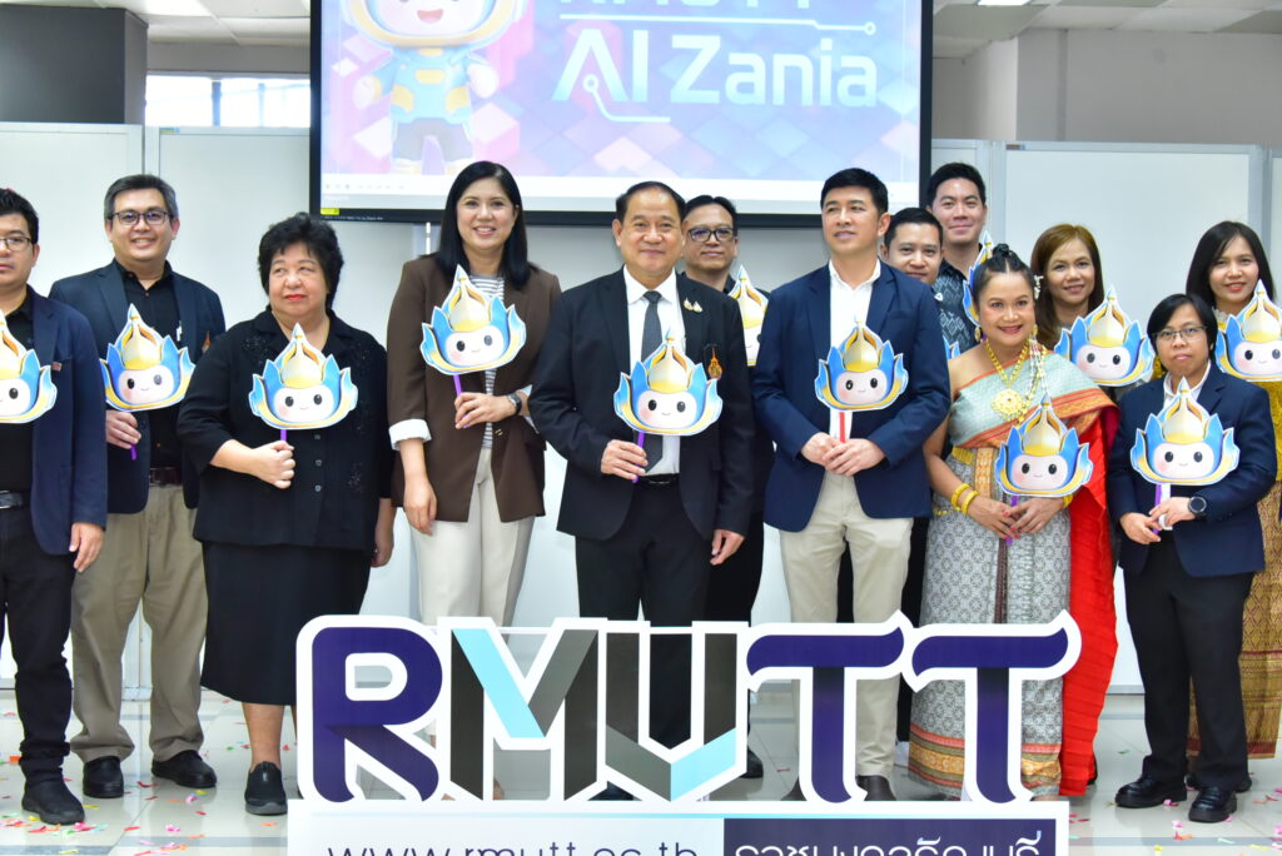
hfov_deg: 34.5
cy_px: 428
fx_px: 2067
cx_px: 641
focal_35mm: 58
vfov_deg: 23.4
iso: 4000
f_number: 5.6
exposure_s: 1/200
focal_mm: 58
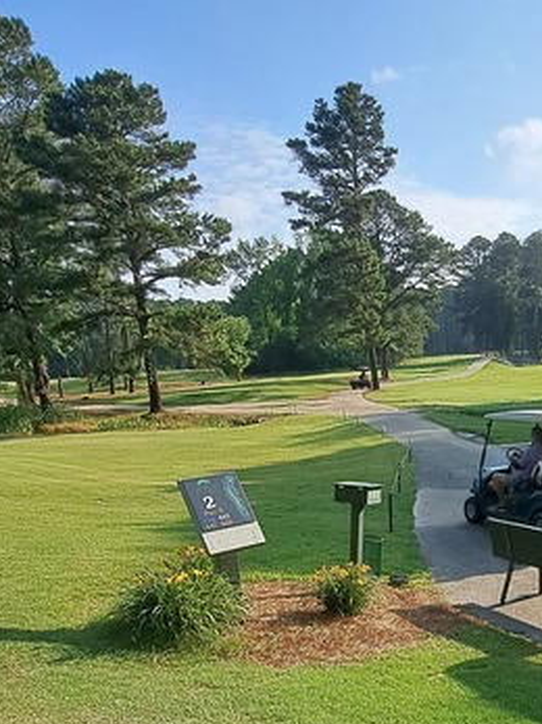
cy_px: 532
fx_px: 627
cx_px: 423
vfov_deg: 57.3
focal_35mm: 30
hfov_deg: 44.8
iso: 50
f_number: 2.2
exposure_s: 1/1468
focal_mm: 1.74
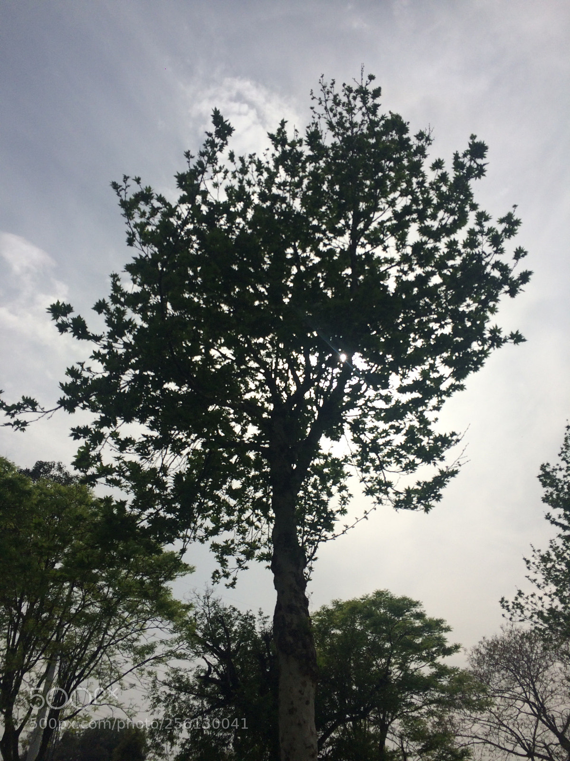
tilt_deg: +35.3
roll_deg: -2.0
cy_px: 380
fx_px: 637
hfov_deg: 48.2
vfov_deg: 61.7
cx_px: 285
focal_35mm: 29
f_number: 2.2
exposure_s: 1/6849
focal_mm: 4.15
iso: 32
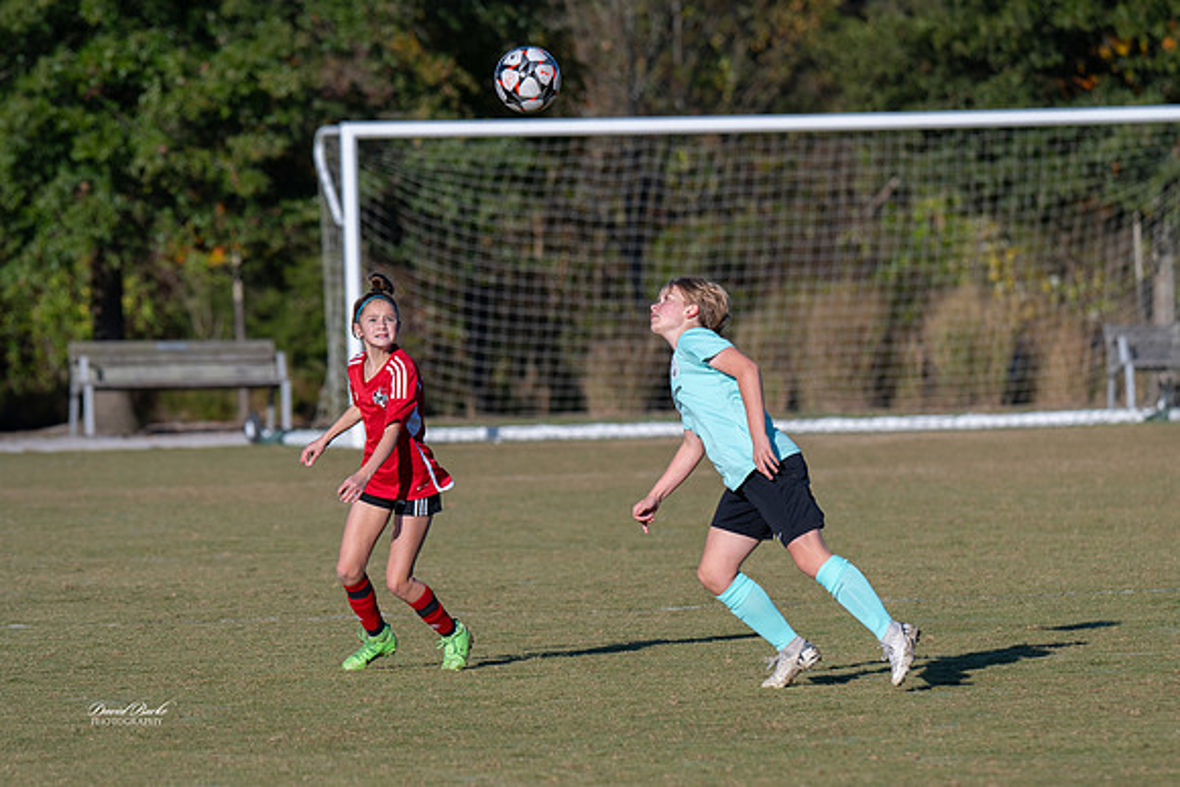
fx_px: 12684
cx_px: 649
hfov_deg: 5.3
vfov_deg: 3.6
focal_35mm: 387
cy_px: 473
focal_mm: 300
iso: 200
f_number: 6
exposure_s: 1/1000
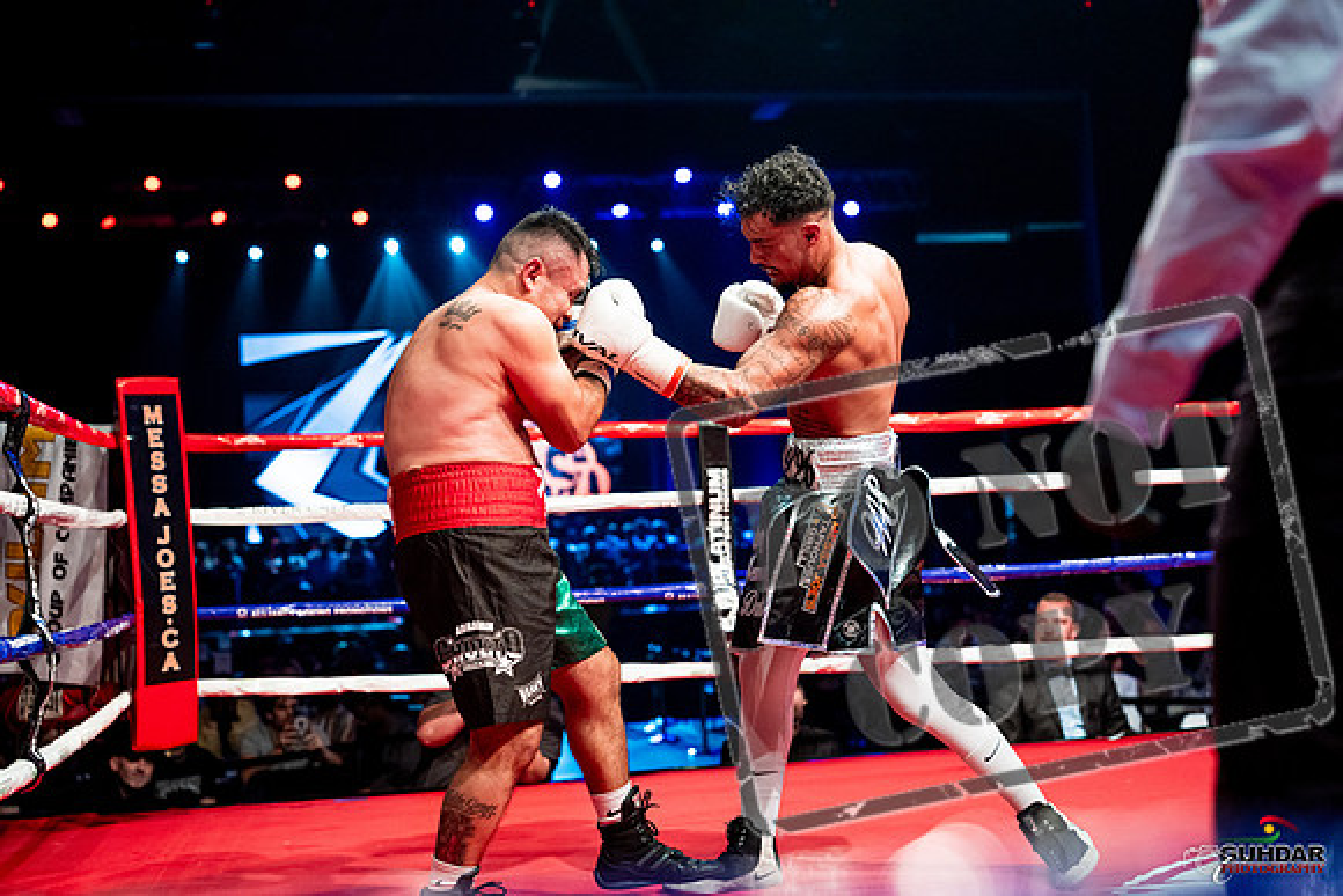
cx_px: 672
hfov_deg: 39.6
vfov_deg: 27.0
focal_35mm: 50
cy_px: 448
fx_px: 1866
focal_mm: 50
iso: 4000
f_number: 2.8
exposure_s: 1/1000
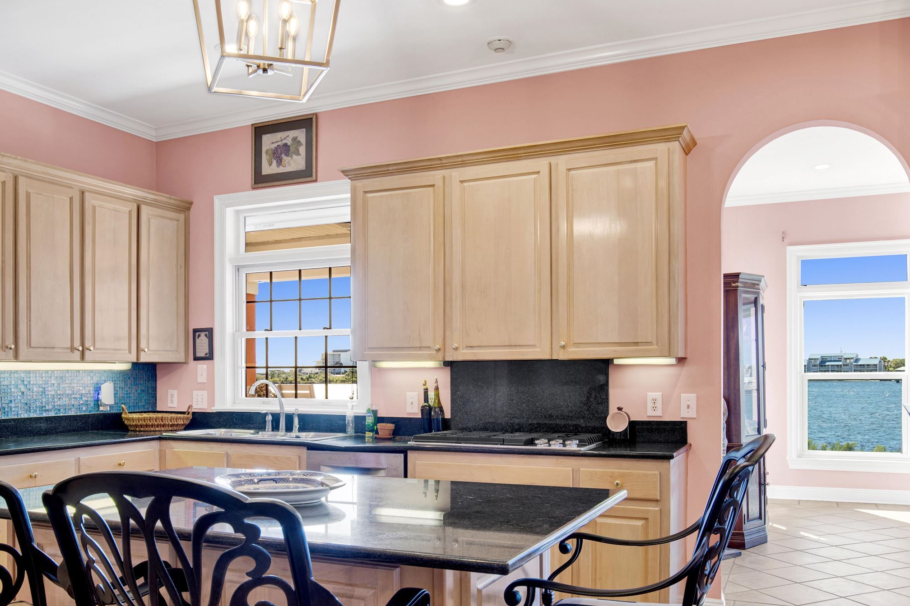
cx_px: 409
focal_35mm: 32
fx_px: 809
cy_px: 374
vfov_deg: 40.9
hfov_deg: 58.6
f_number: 11
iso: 200
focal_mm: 21
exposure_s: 1/13
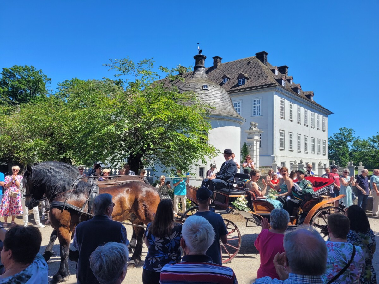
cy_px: 142
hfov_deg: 67.3
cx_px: 190
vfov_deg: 53.1
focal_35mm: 26
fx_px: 285
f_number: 1.8
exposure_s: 1/1709
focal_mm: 5.4
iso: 40
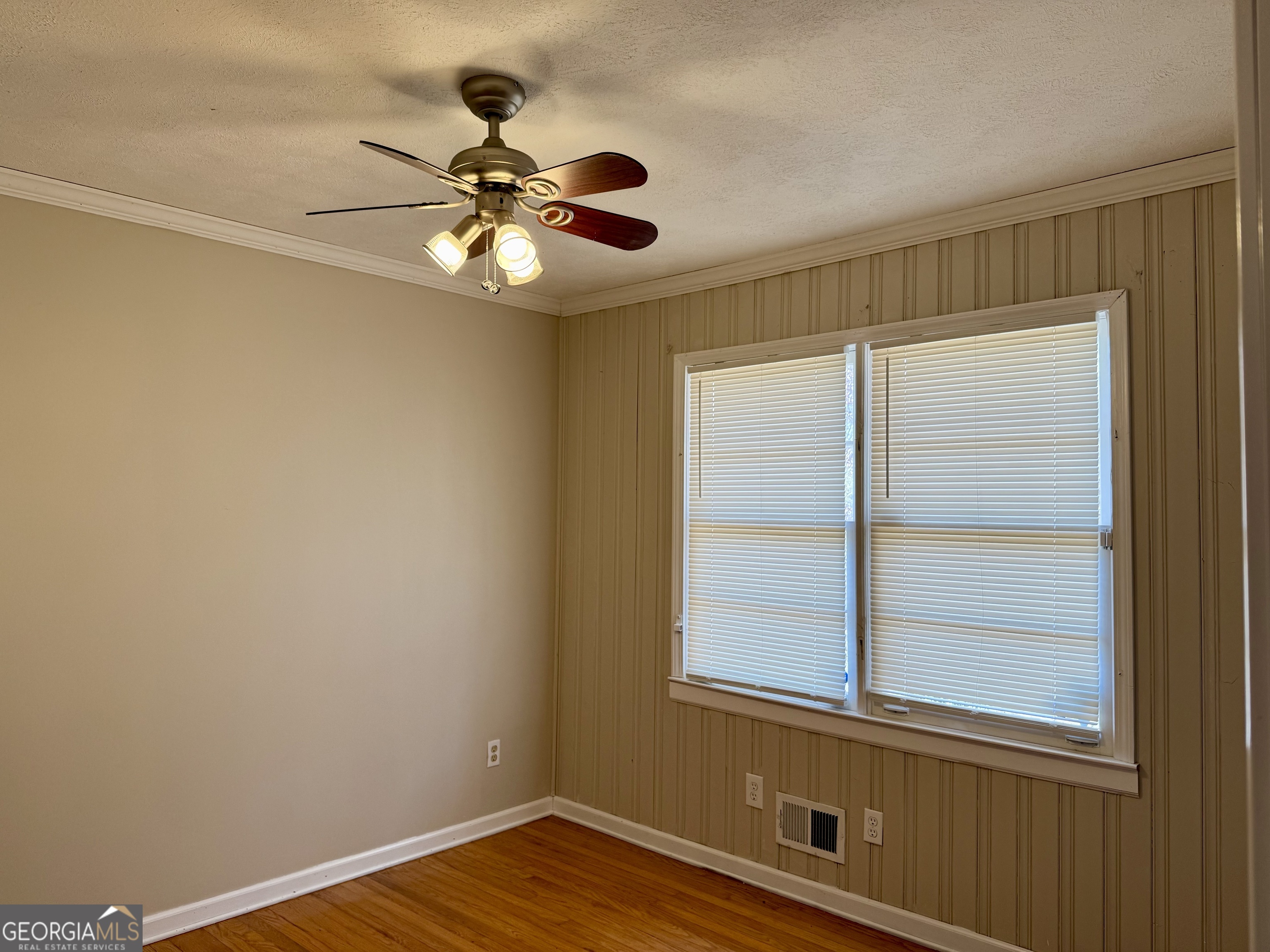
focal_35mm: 24
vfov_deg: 56.8
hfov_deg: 71.6
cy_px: 476
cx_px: 635
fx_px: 881
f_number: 1.78
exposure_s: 1/121
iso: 64
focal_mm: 6.76
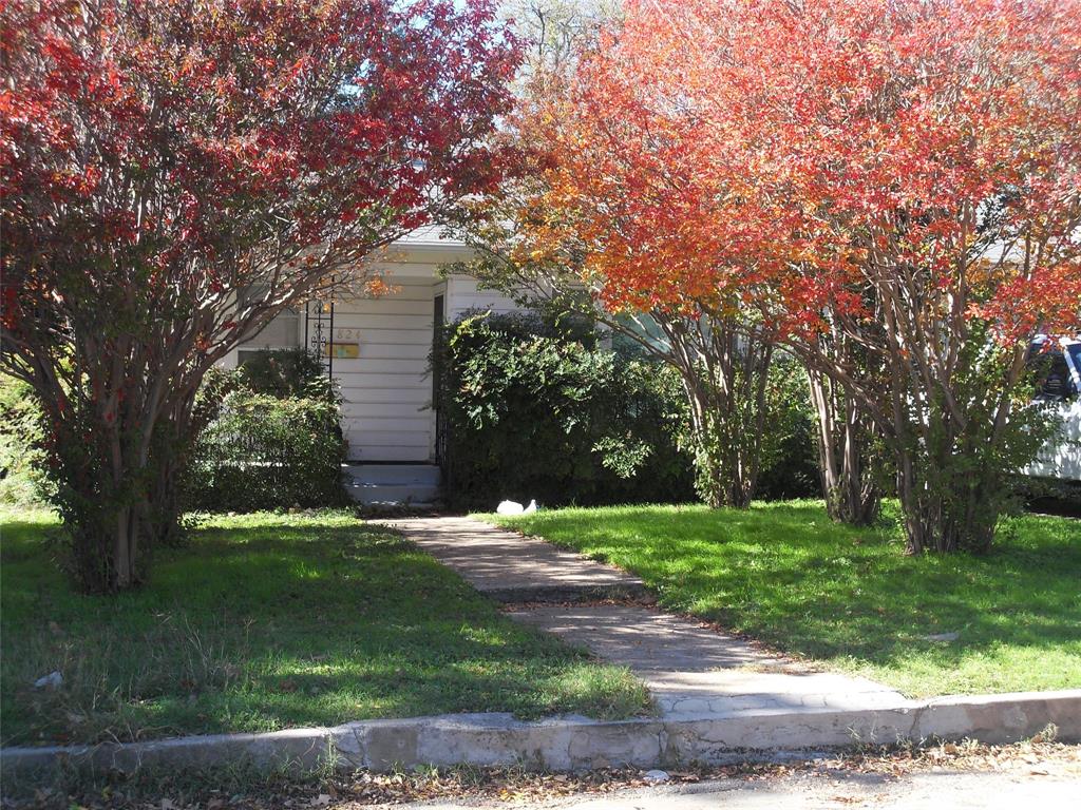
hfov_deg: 35.5
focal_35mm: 54
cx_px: 540
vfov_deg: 27.0
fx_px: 1686
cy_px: 405
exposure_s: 1/180
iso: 80
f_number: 4.1
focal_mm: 9.9
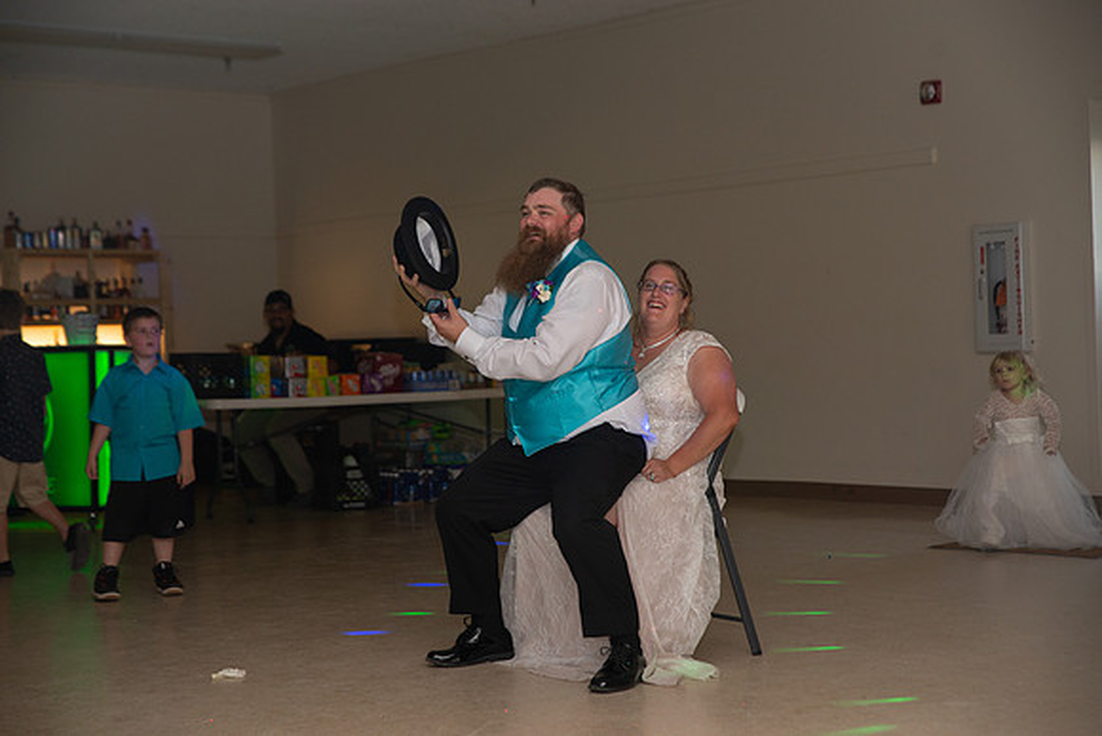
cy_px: 368
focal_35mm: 70
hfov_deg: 28.8
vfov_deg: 19.5
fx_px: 2143
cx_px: 551
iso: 800
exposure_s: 1/125
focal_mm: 70
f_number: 3.5
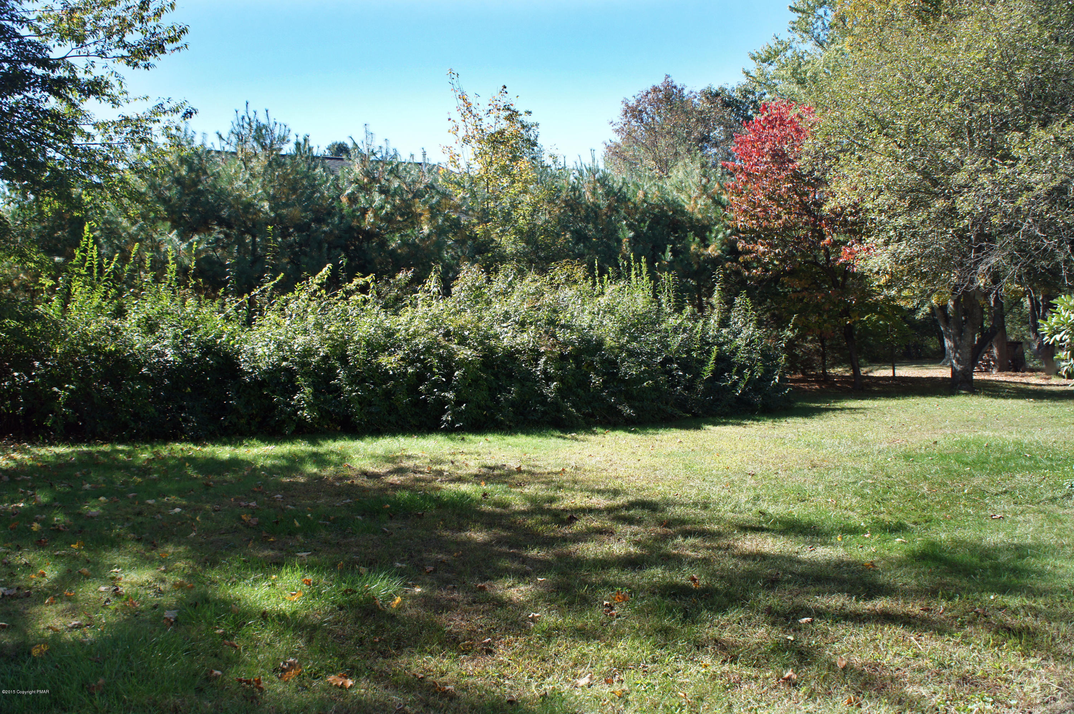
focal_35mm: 27
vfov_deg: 47.9
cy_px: 357
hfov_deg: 67.4
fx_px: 805
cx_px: 537
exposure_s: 1/80
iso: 200
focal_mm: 18
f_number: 6.3
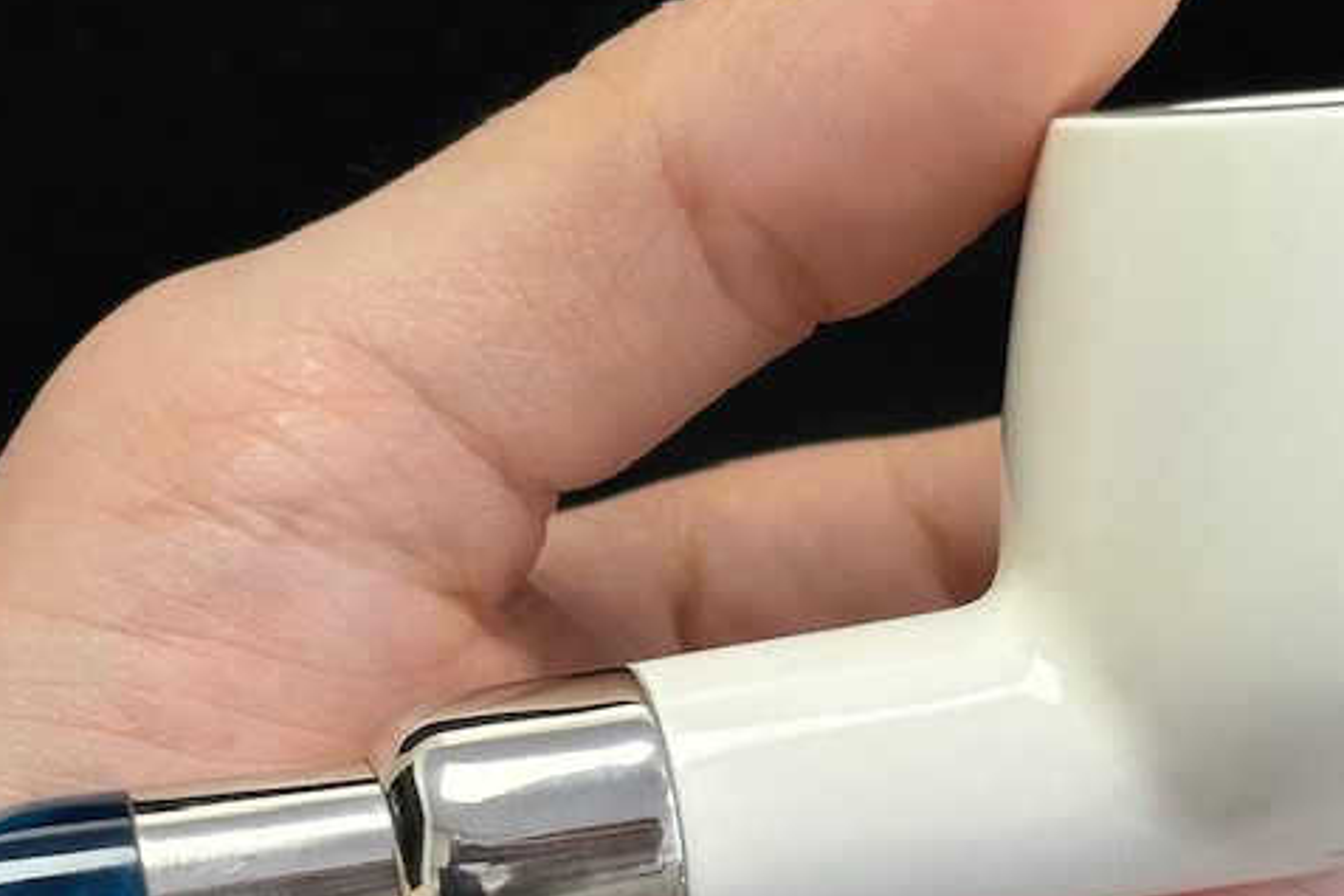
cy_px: 569
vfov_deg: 10.2
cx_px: 775
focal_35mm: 134
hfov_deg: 15.3
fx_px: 5002
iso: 50
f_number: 1.78
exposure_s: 1/209
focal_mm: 6.86
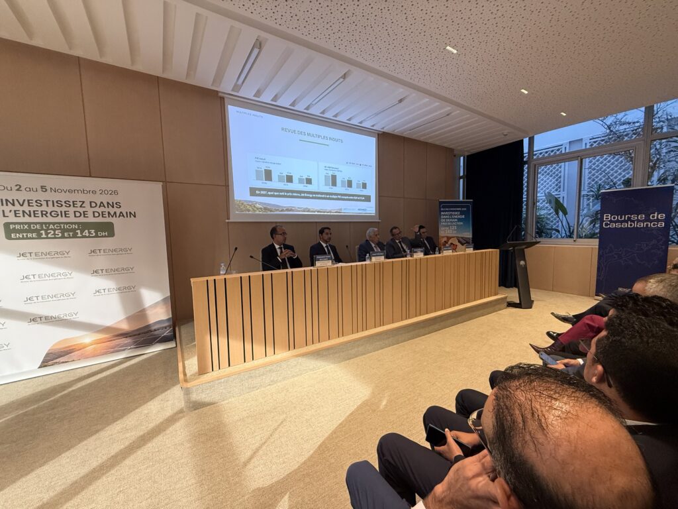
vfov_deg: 85.7
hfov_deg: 102.1
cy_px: 254
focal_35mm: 14
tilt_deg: -4.9
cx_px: 339
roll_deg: +0.7
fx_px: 274
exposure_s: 1/99
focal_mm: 2.22
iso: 320
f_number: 2.2
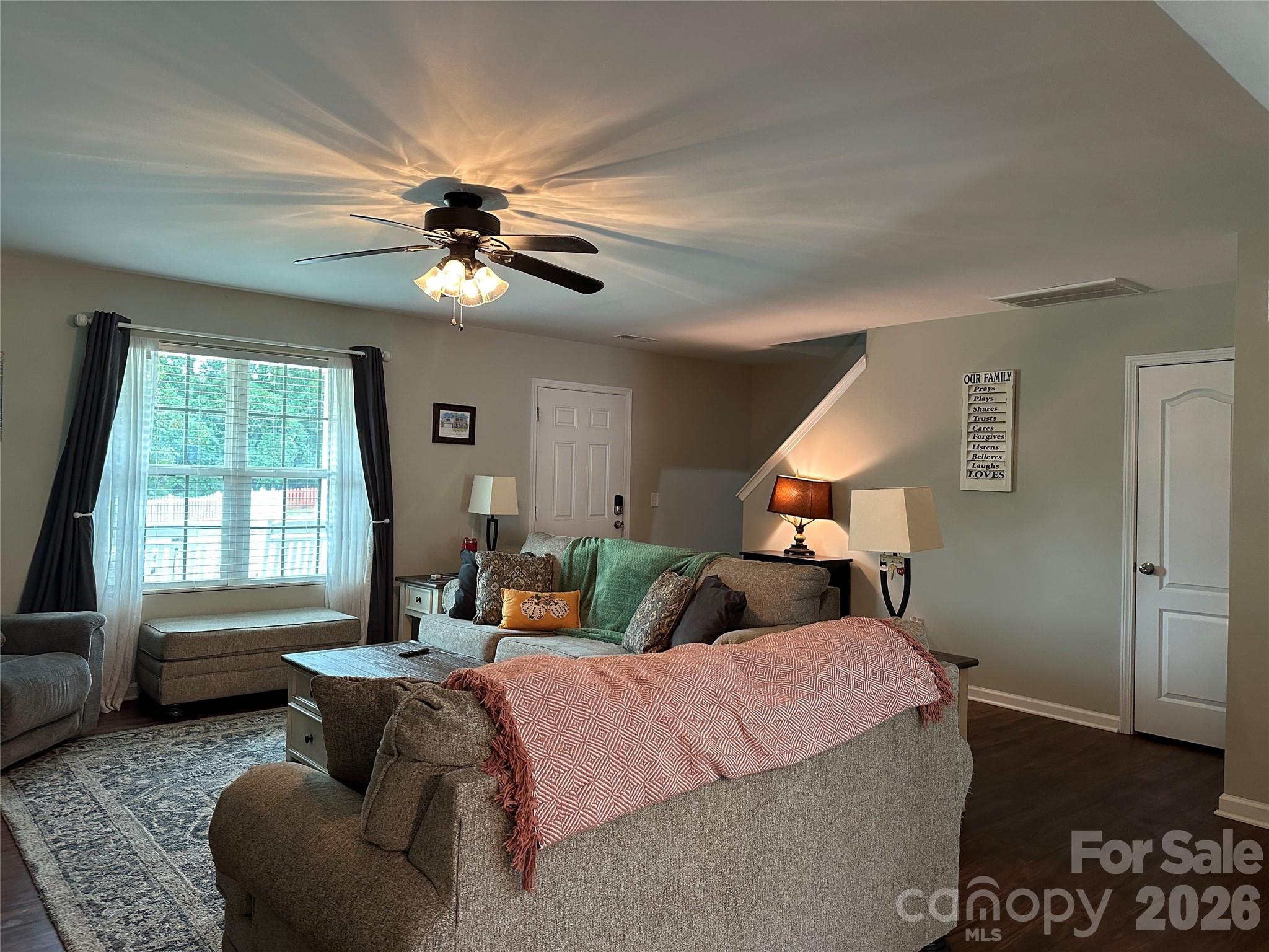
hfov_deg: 71.6
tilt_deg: +0.2
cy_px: 476
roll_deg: -1.9
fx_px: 880
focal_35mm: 24
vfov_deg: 56.8
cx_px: 634
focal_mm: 6.86
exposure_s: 1/60
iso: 320
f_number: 1.78
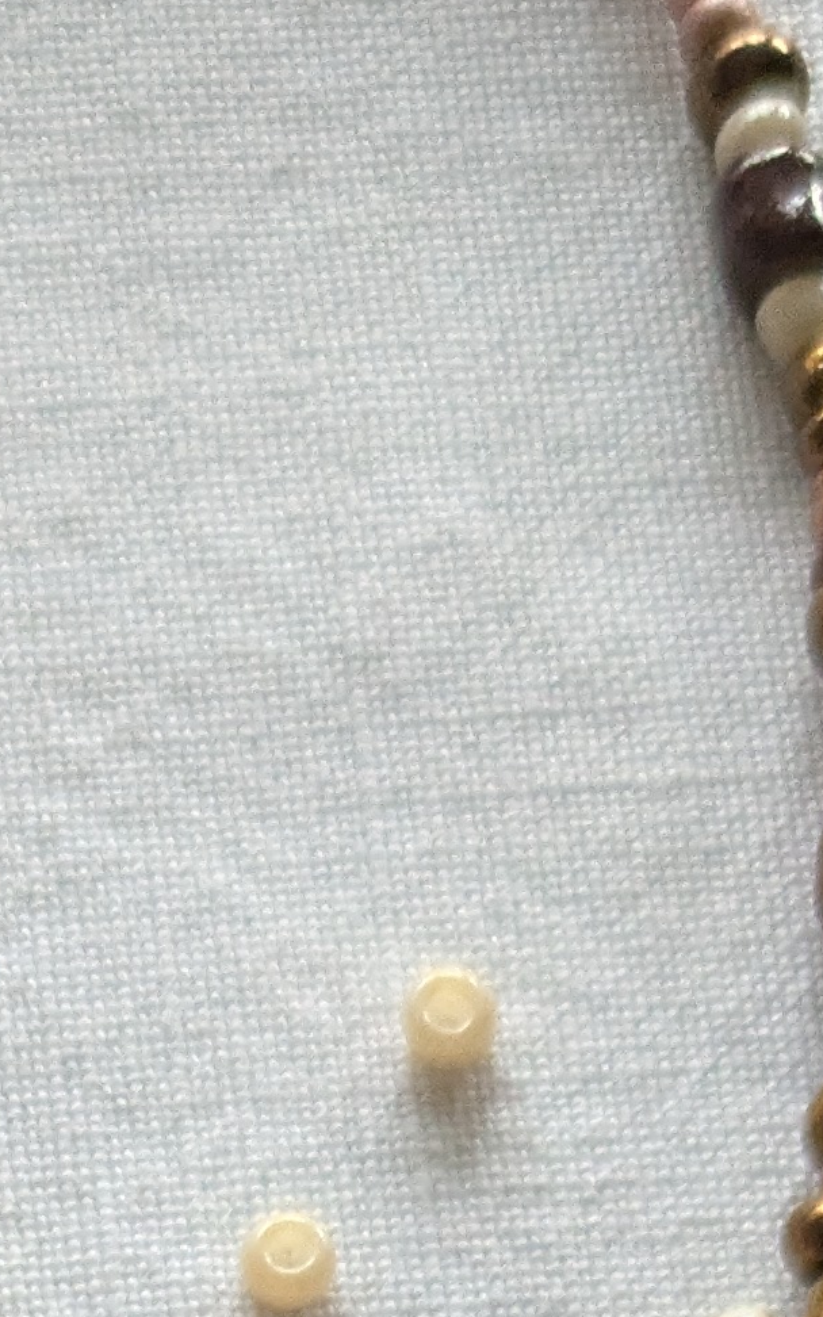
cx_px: 148
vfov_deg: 13.8
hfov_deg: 10.4
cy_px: 2702
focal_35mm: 126
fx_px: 4522
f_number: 1.89
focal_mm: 5.43
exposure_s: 1/33.3
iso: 498
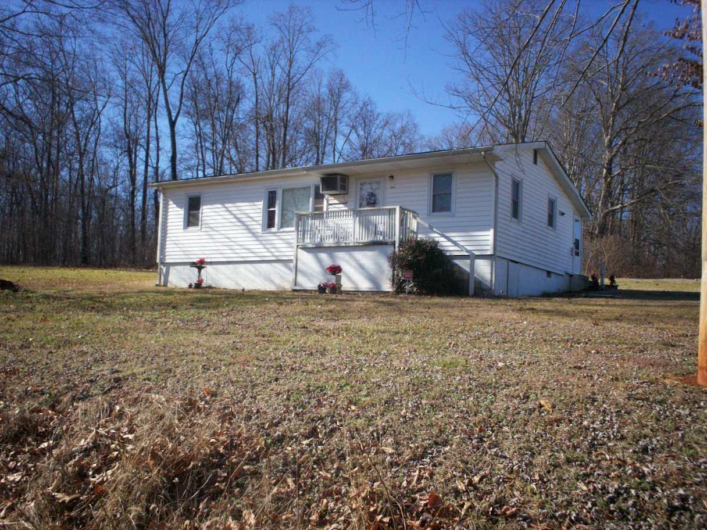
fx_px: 735
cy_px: 265
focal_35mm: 36
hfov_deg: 51.4
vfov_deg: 39.7
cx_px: 354
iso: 100
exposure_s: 1/460
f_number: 4.5
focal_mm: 6
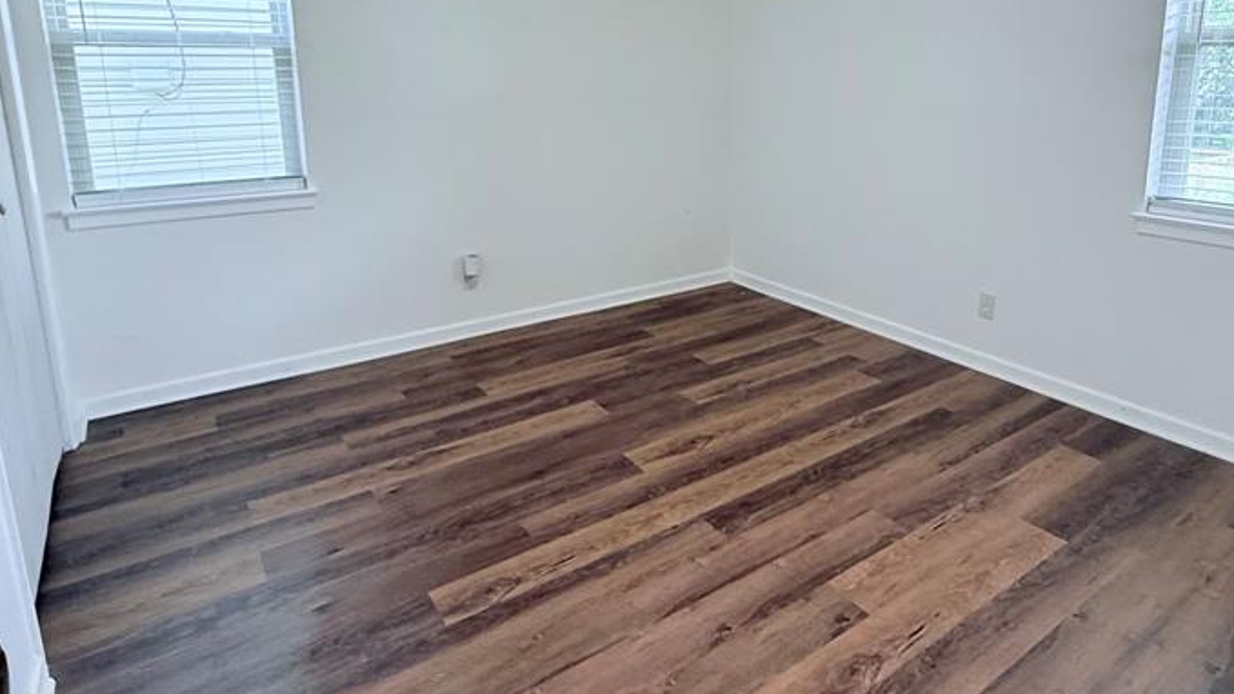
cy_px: 207
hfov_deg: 78.4
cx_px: 692
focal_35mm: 23
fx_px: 753
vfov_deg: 48.3
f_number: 2.2
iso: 250
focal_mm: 2.22
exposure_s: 1/60
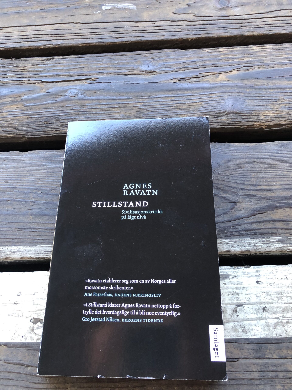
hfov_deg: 49.7
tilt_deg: -68.8
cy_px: 195
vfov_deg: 63.4
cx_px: 146
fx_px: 315
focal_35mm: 28
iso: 40
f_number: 1.8
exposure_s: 1/15
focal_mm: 4
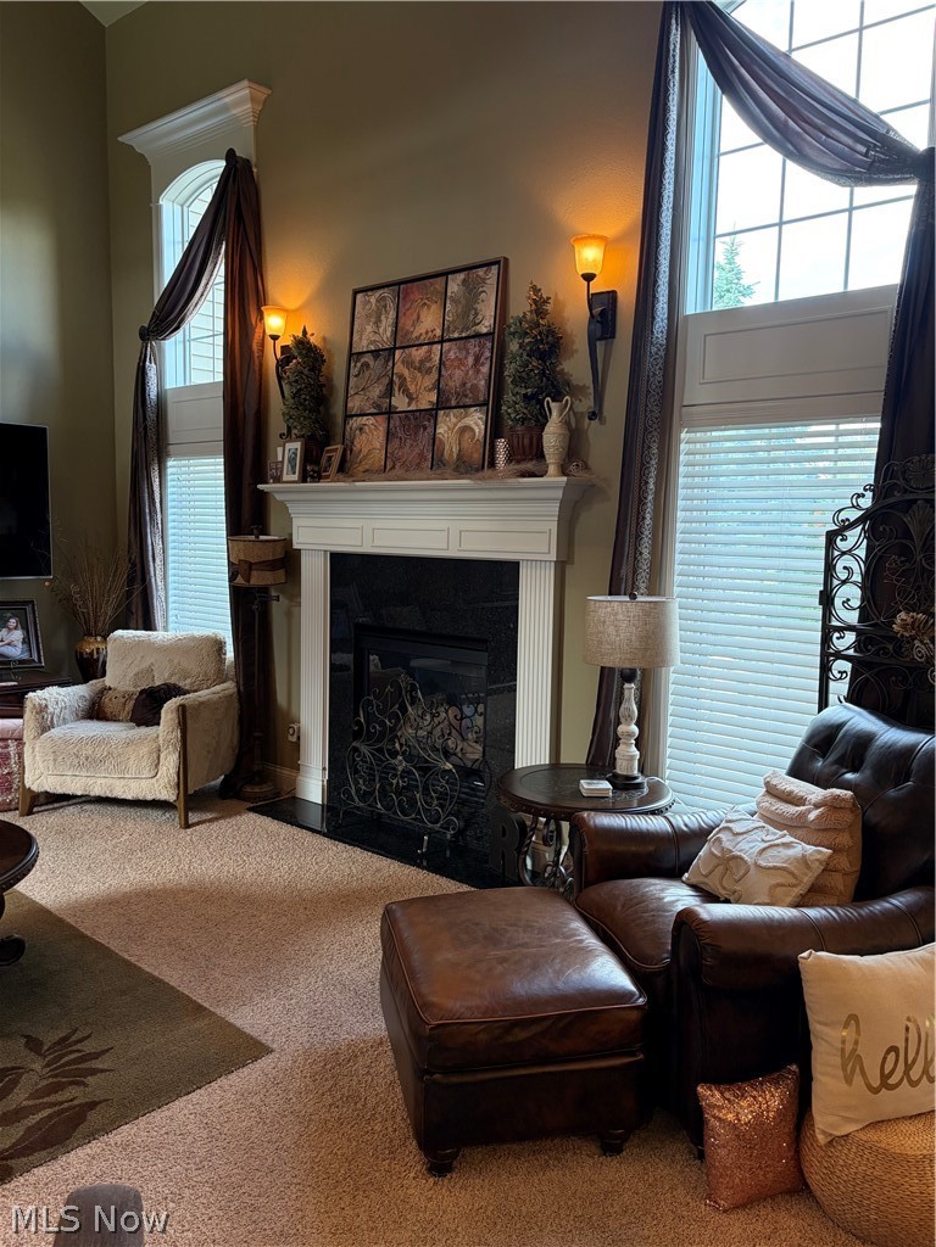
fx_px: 937
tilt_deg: -5.5
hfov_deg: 53.1
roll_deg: -1.4
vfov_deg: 67.3
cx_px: 468
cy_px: 624
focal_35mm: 26
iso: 160
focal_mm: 5.96
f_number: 1.6
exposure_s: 1/60
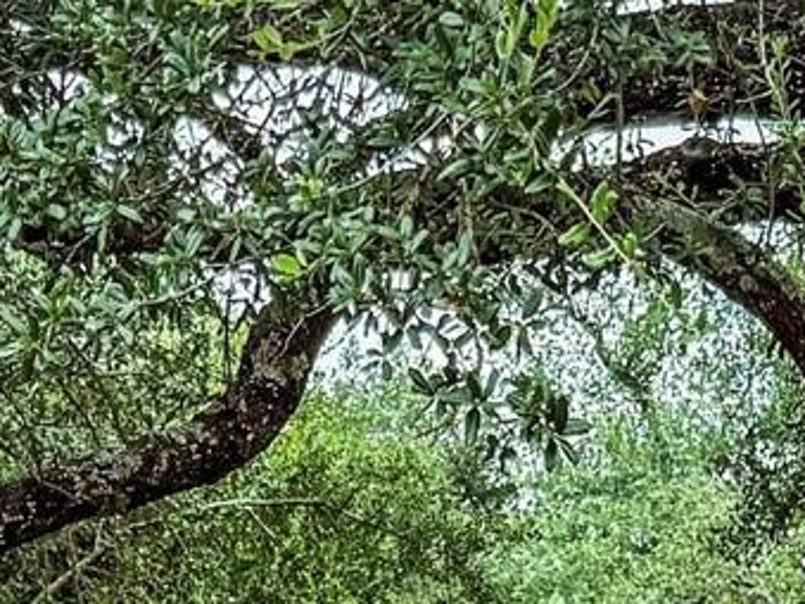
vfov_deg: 9.3
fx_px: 3371
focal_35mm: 145
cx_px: 382
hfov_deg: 13.6
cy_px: 1365
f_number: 1.8
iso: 100
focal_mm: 6.76
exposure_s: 1/700
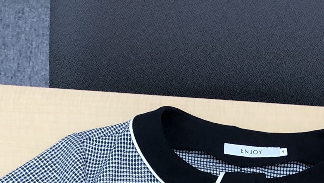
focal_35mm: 106
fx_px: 911
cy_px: 417
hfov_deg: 20.2
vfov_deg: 10.2
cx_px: 156
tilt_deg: -72.6
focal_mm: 3.99
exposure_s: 1/30
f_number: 1.8
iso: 32
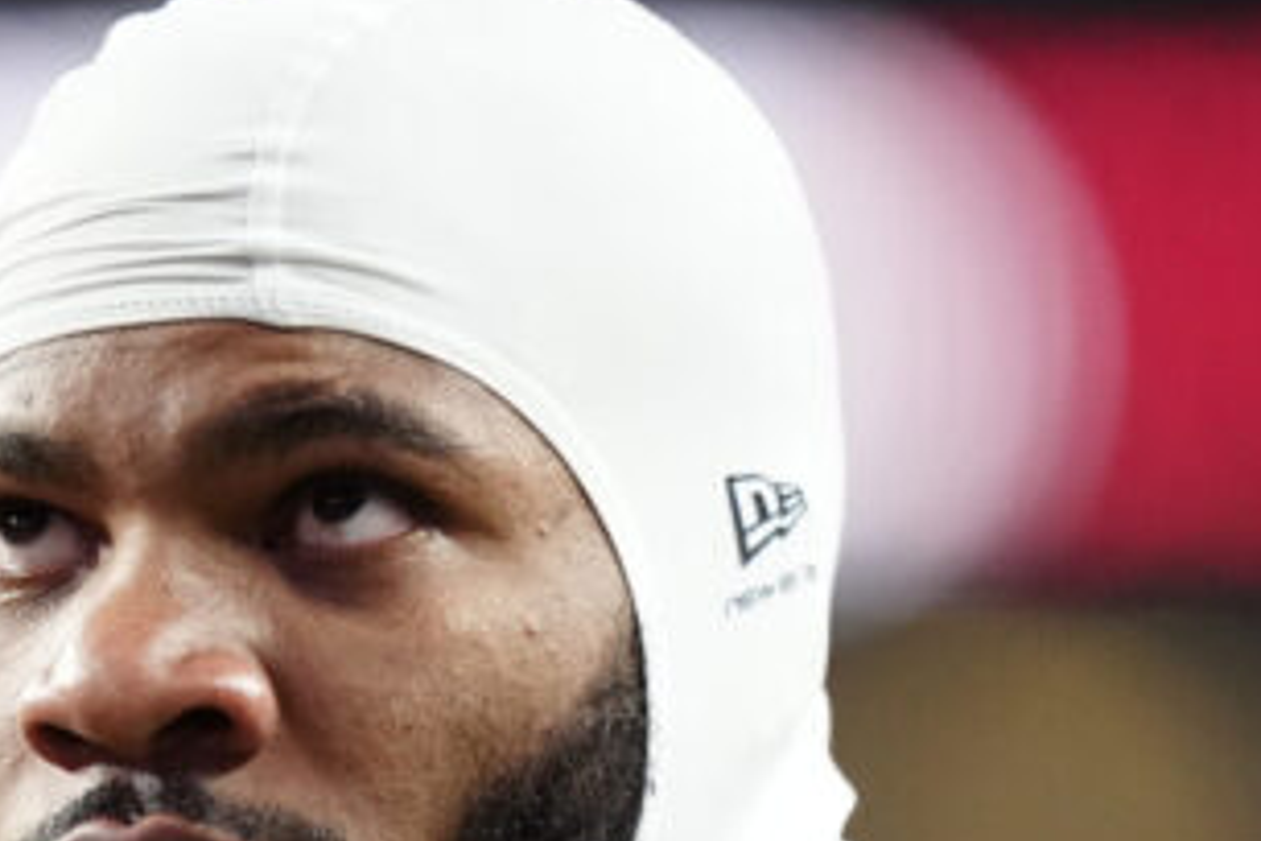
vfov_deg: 1.0
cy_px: 1148
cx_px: 49
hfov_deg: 1.5
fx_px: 46934
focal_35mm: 1340
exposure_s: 1/2000
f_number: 2.8
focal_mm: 400
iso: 5000
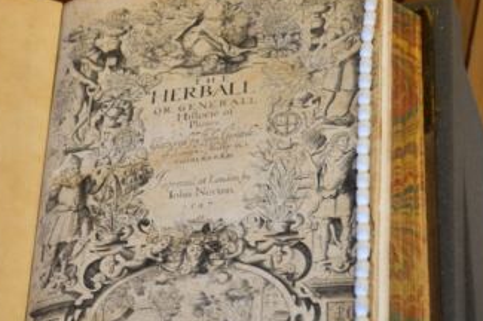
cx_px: 97
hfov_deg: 15.7
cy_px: 224
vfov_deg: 10.5
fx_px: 1742
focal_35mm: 130
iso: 400
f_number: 4.5
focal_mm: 44
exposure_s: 1/10
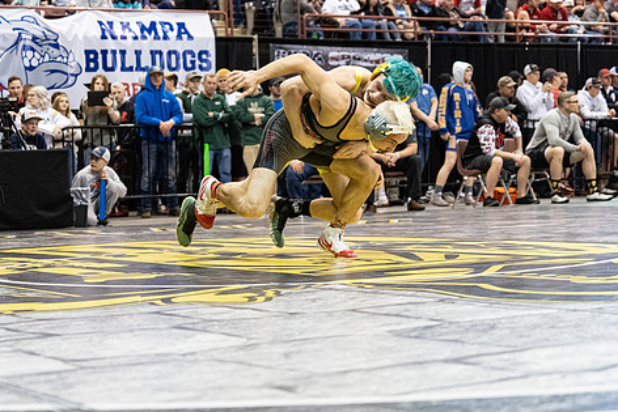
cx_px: 288
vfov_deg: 15.9
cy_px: 176
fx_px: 1477
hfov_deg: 23.6
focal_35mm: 86
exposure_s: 1/500
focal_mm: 70
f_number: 4
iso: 10000
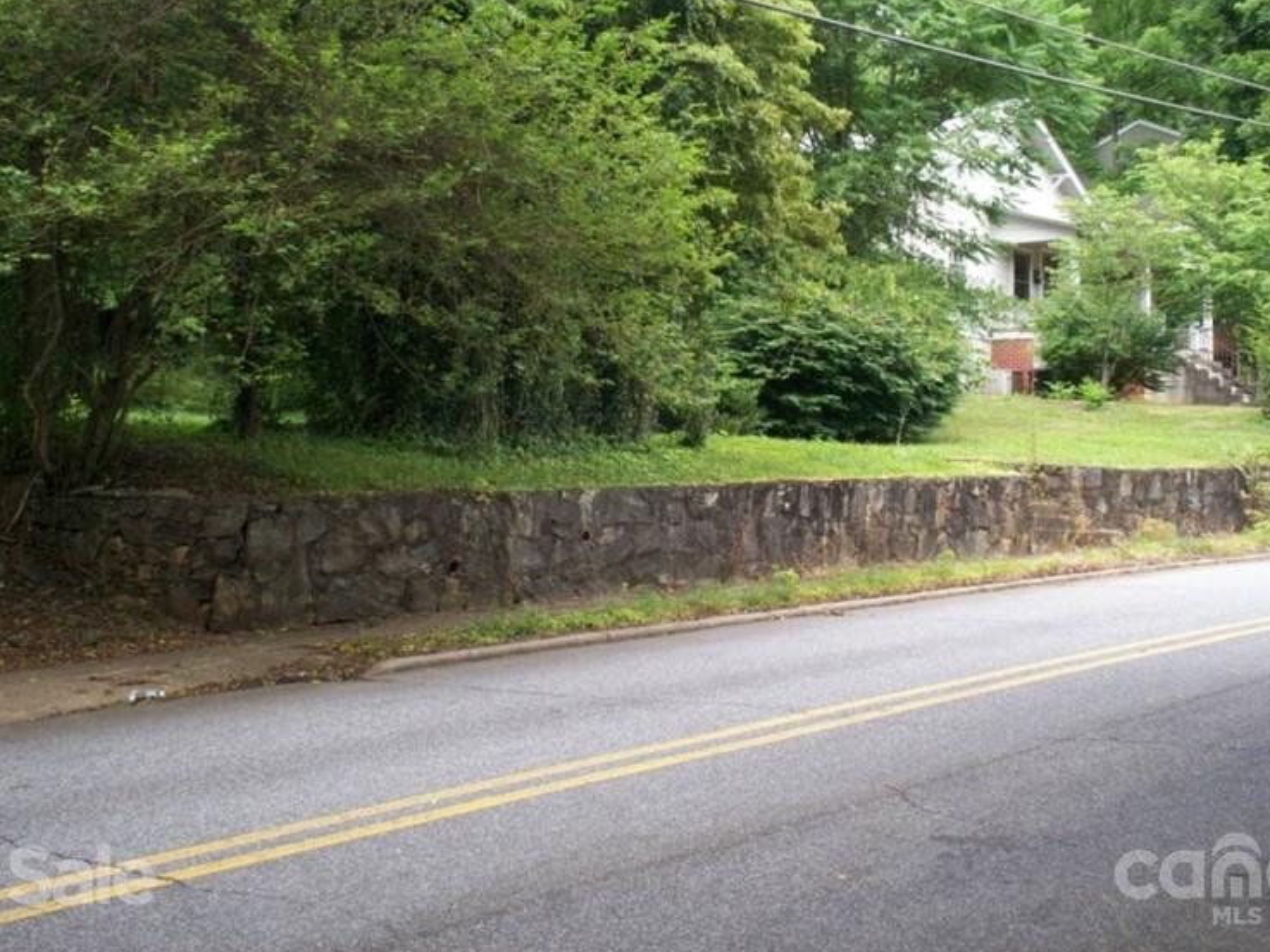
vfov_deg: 28.9
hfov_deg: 38.1
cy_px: 298
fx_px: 1835
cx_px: 744
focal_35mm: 50
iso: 100
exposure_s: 1/96.3
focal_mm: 6
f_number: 4.5
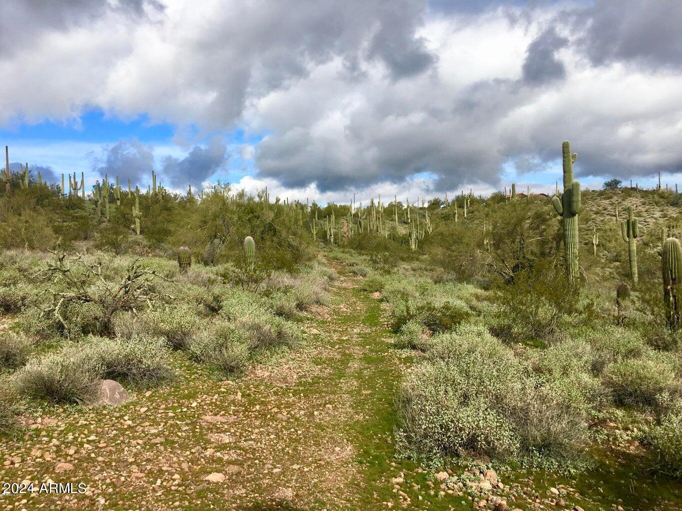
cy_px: 256
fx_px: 571
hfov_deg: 61.7
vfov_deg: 48.2
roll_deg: +2.2
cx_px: 341
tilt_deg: -0.5
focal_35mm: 29
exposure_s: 1/1923
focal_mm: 4.15
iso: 25
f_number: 2.2
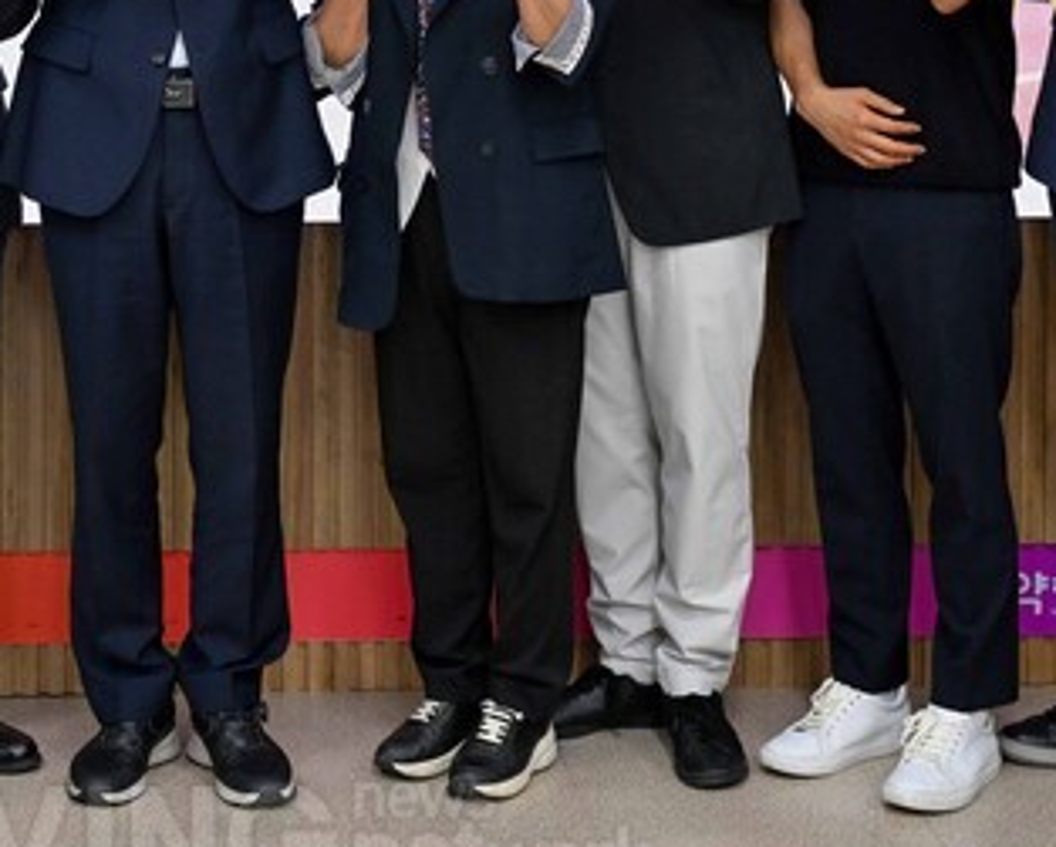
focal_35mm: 93
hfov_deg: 20.3
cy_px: -132
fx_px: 2923
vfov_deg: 15.9
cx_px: 216
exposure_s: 1/80
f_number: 6.3
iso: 1250
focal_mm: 32.5
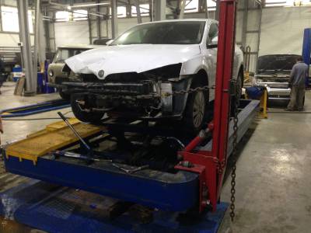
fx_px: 296
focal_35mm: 33
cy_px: 116
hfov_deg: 55.4
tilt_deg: -12.3
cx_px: 156
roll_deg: -0.1
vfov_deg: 42.9
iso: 250
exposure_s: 1/20
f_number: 2.4
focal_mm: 4.12
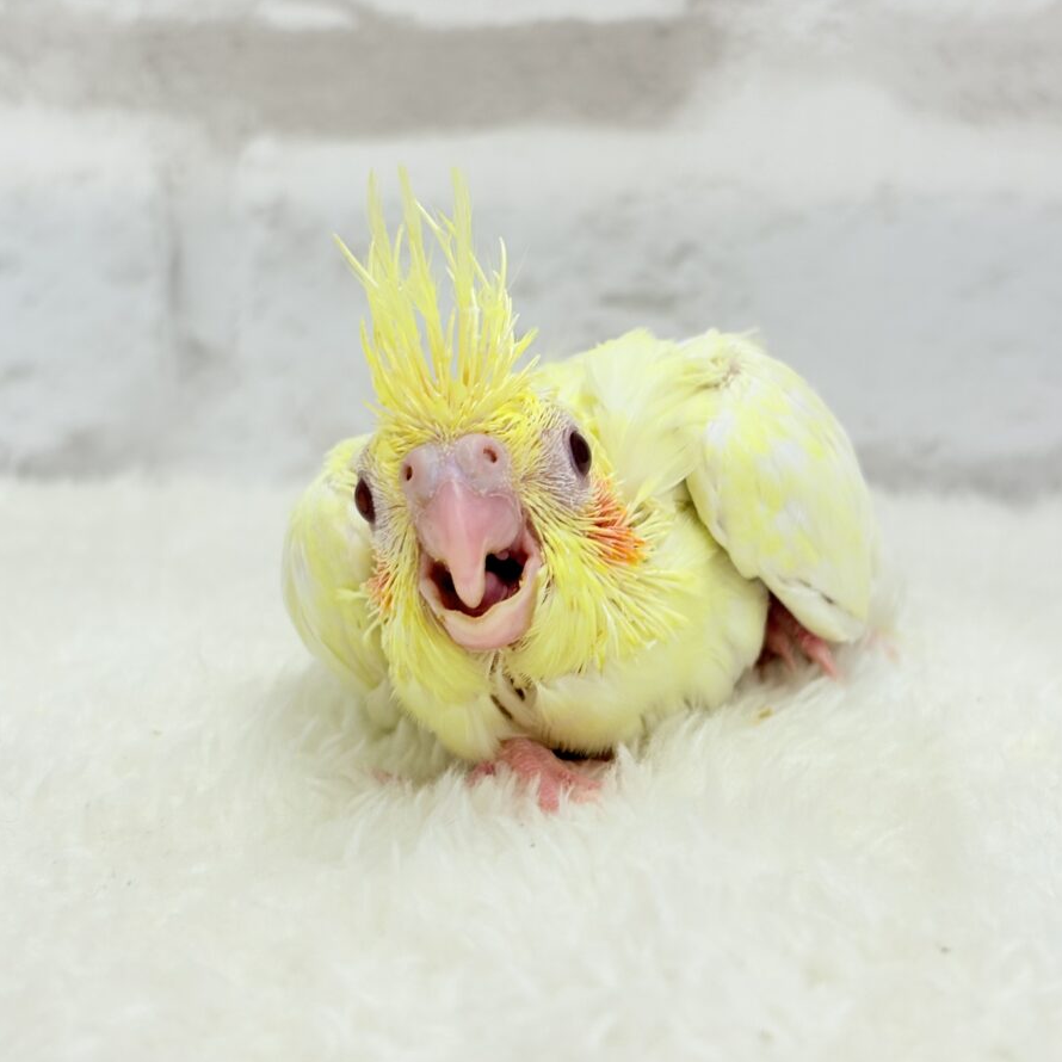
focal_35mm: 62
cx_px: 541
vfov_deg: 27.7
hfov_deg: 27.7
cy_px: 532
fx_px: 2152
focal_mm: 5.96
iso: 25
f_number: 1.6
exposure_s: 1/50
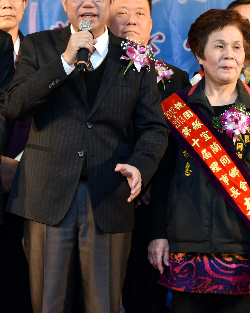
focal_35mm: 164
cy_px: 97
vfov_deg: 11.7
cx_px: 45
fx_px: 1517
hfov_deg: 9.4
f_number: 4
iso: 800
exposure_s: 1/180
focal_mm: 70
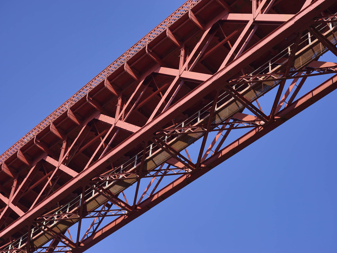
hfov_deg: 25.7
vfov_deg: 19.4
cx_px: 164
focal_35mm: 76
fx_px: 740
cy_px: 127
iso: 100
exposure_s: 1/125
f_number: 10
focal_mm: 70
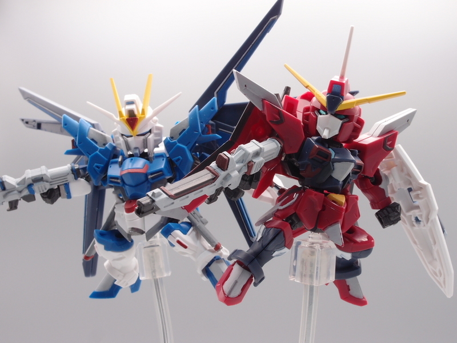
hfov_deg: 38.2
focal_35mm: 50
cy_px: 172
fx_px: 660
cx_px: 228
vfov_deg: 29.1
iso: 100
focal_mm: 10.83
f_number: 8
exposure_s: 1/4
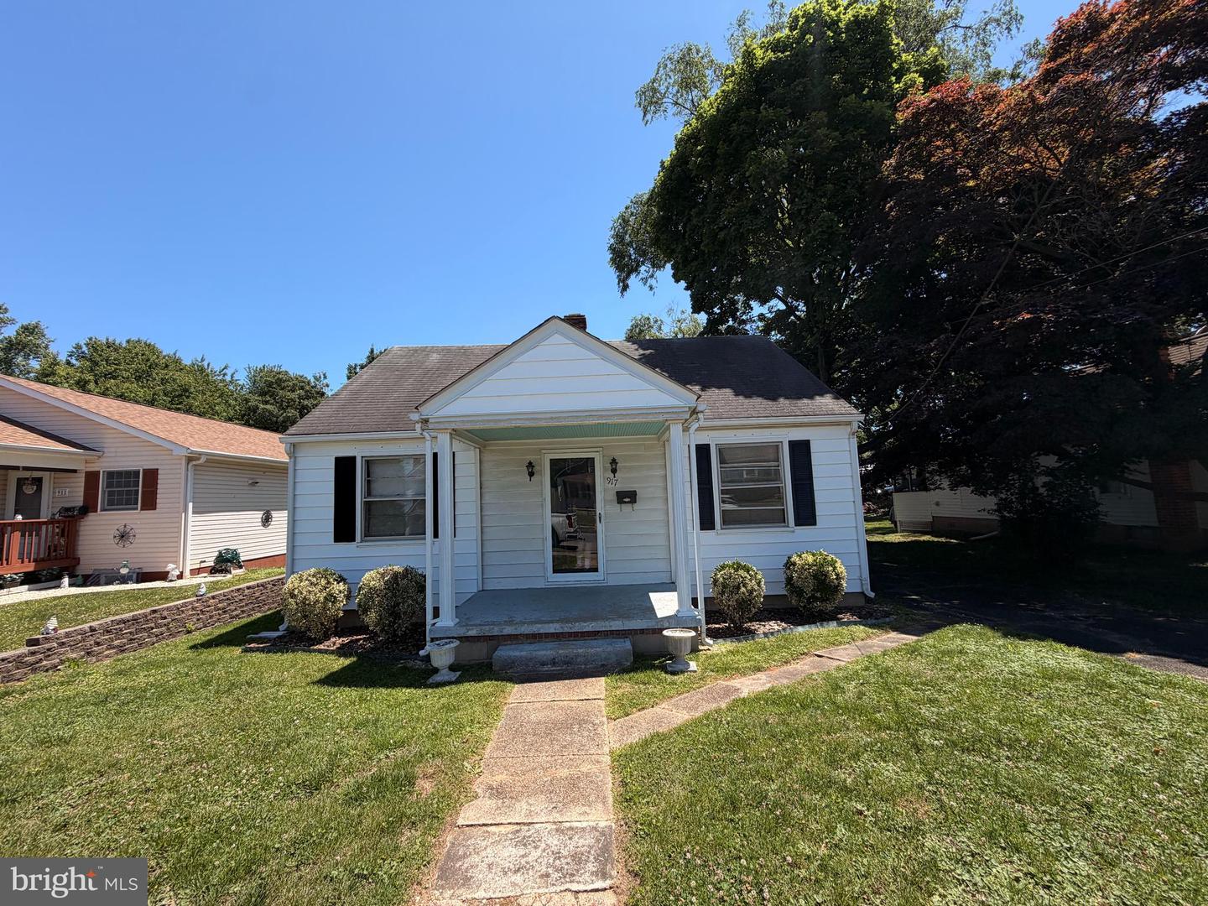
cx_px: 604
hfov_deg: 102.1
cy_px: 453
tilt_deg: +6.8
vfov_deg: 85.7
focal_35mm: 14
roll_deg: +3.5
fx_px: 489
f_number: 2.2
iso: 20
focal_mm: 2.22
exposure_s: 1/770
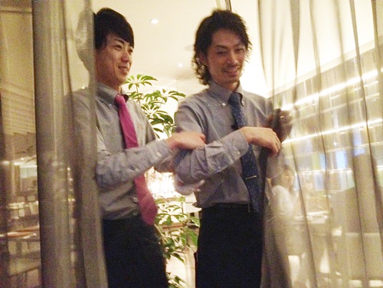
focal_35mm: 35
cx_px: 192
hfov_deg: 52.6
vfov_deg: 40.7
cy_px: 144
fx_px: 387
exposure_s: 1/15
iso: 800
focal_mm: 4.28
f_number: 2.4
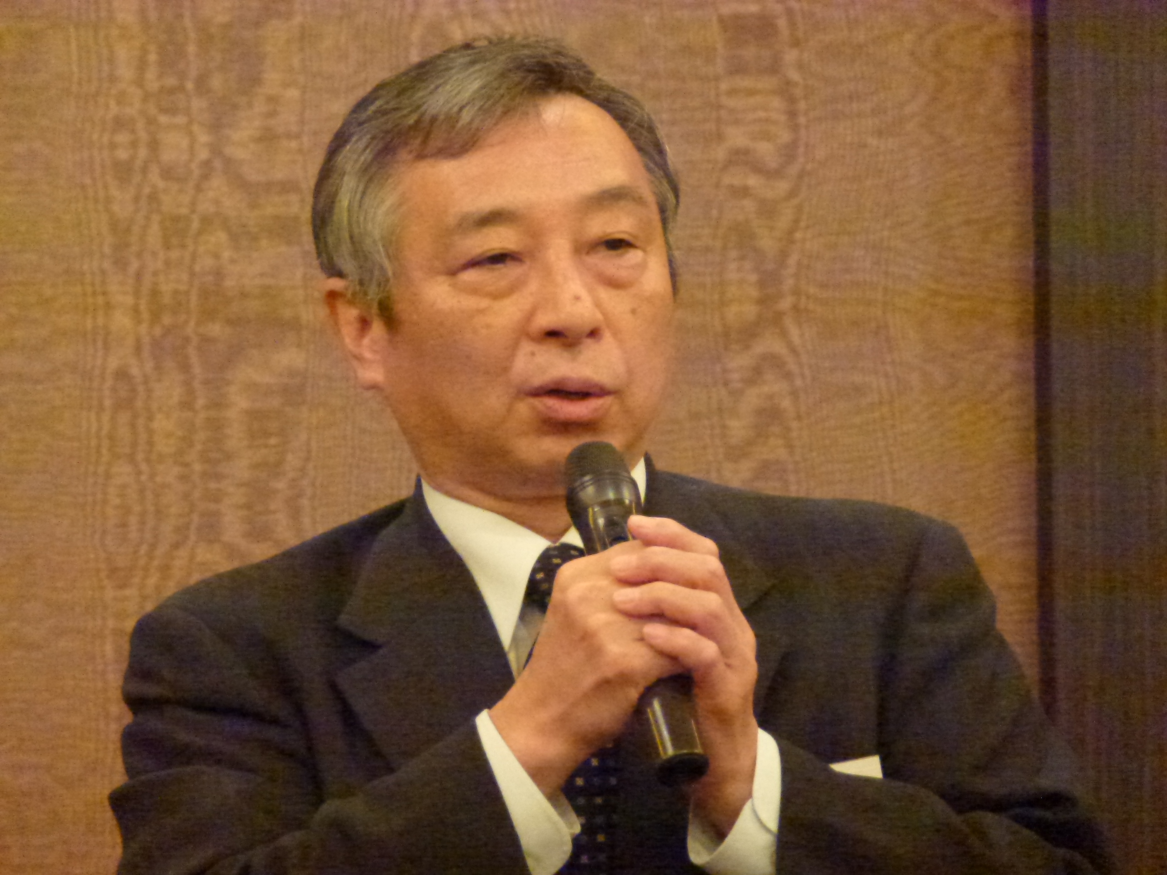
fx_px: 12946
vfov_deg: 3.9
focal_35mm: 384
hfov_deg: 5.2
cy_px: 438
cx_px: 584
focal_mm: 68.8
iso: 1600
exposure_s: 1/50
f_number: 5.9
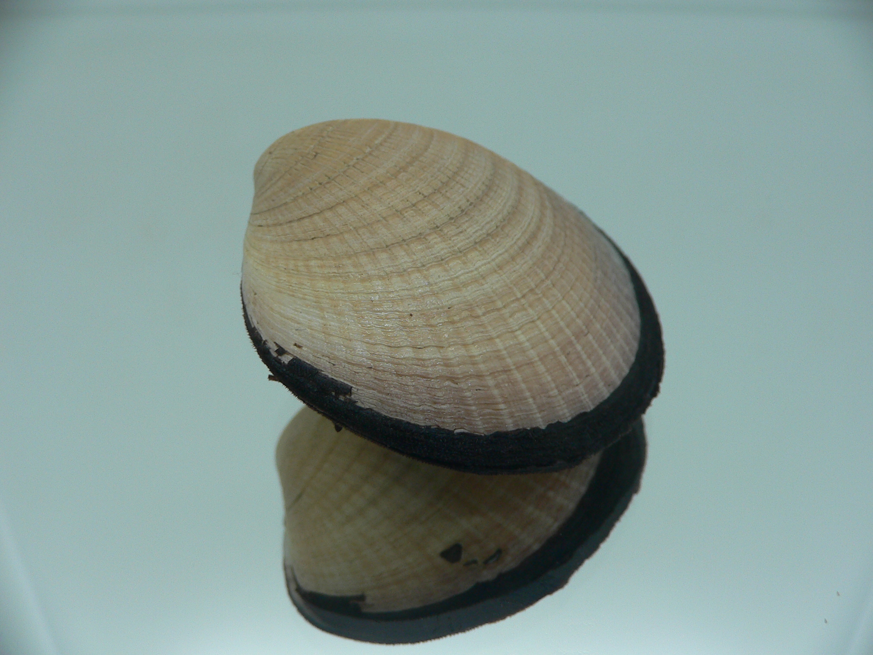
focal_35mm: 35
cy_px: 328
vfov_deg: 40.7
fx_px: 883
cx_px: 436
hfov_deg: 52.6
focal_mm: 4.6
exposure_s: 1/60
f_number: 2.8
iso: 80
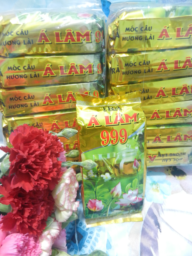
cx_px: 96
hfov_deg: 54.9
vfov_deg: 69.4
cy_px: 128
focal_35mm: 25
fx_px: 185
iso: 400
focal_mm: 4.5
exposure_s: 1/15
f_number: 3.5
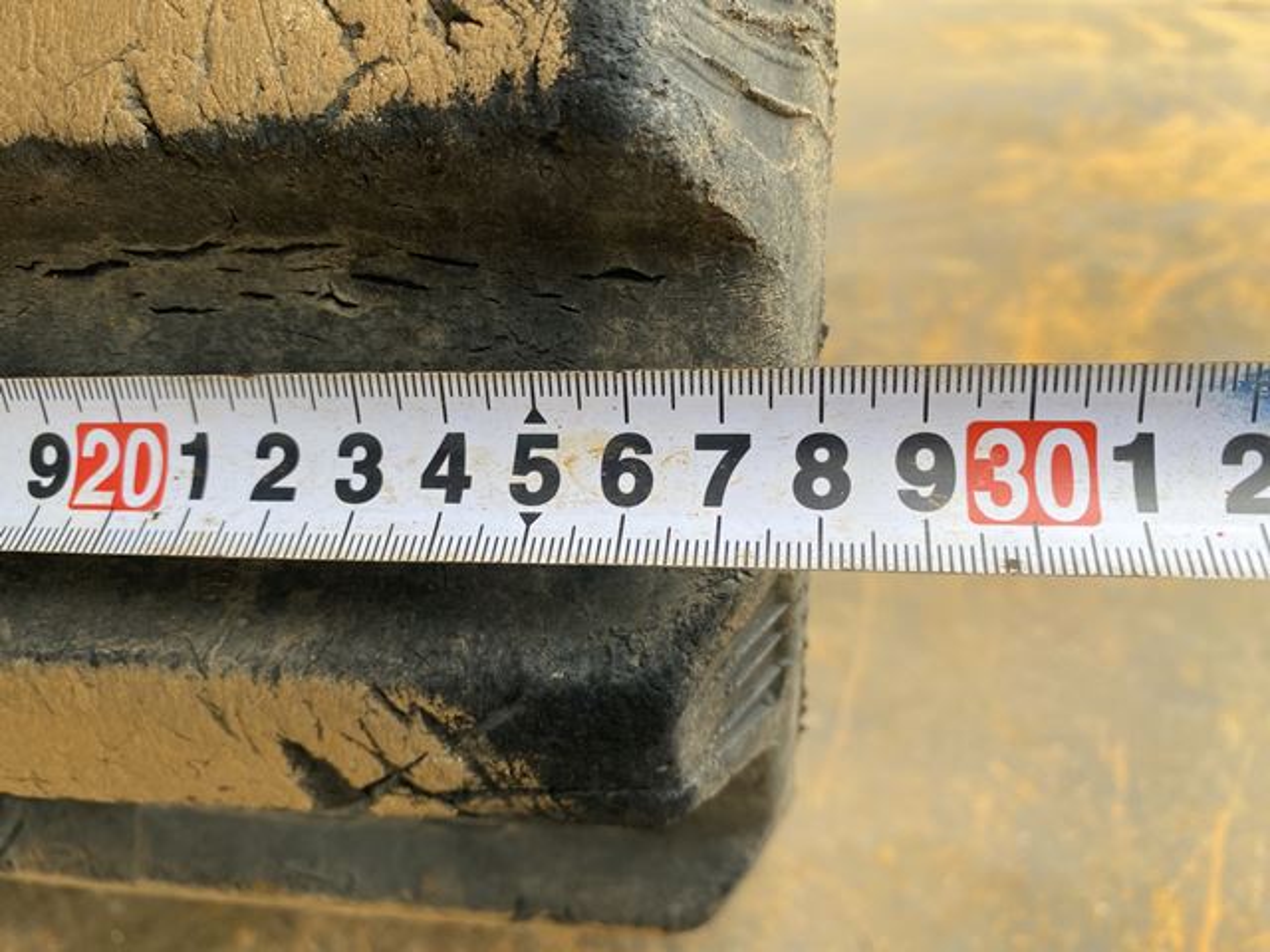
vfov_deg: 54.9
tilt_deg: -33.4
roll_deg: +4.9
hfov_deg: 69.4
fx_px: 917
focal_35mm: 25
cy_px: 476
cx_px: 635
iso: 32
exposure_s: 1/481
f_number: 1.8
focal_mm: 4.25
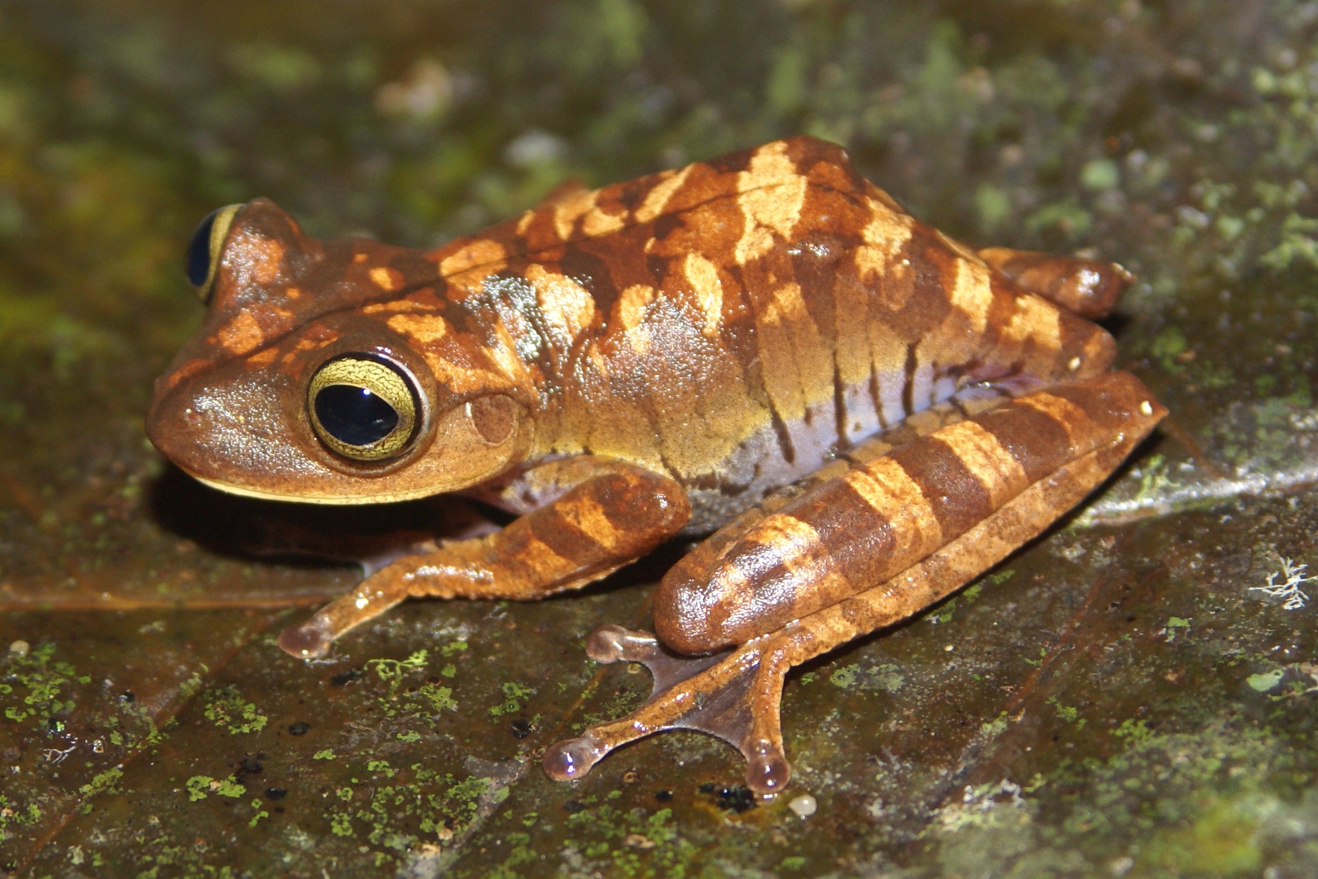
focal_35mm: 105
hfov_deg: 19.5
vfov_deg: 13.0
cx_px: 659
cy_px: 440
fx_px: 3844
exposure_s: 1/125
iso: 400
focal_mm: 70
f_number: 5.6
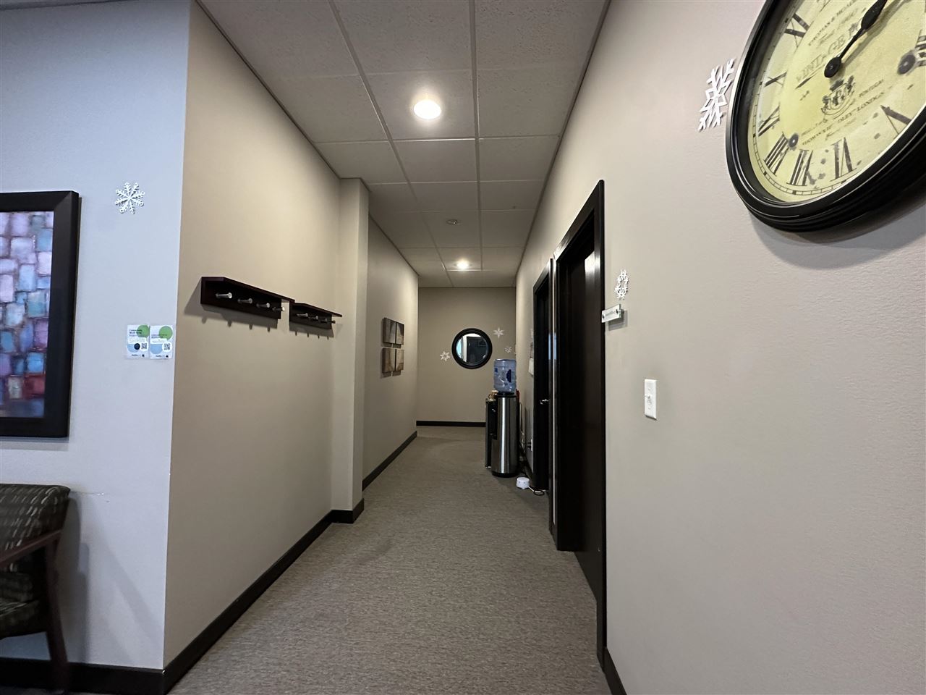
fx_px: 375
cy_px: 348
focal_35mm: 14
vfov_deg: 85.7
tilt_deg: +2.4
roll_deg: -0.7
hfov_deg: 102.1
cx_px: 463
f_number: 2.2
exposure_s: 1/60
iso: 640
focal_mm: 2.22
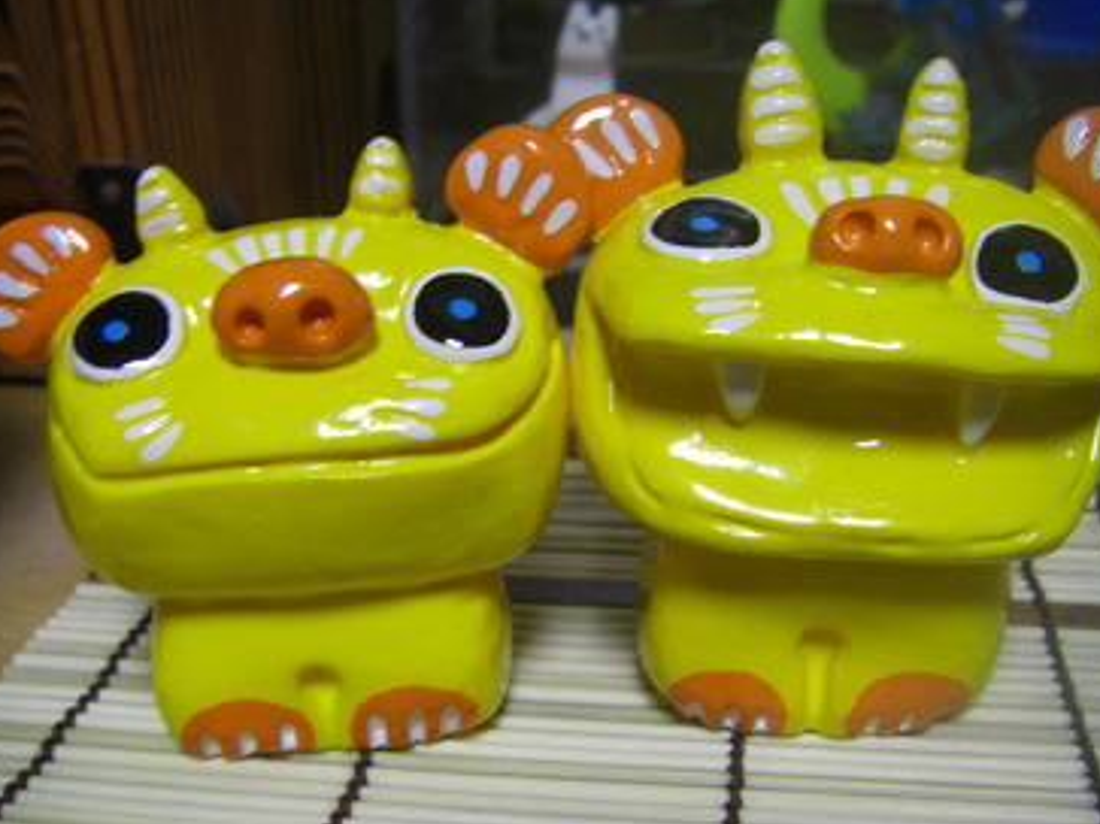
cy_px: 356
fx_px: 1398
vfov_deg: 32.8
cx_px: 567
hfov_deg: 43.0
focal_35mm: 44
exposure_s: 1/13
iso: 200
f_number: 3.4
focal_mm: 6.3
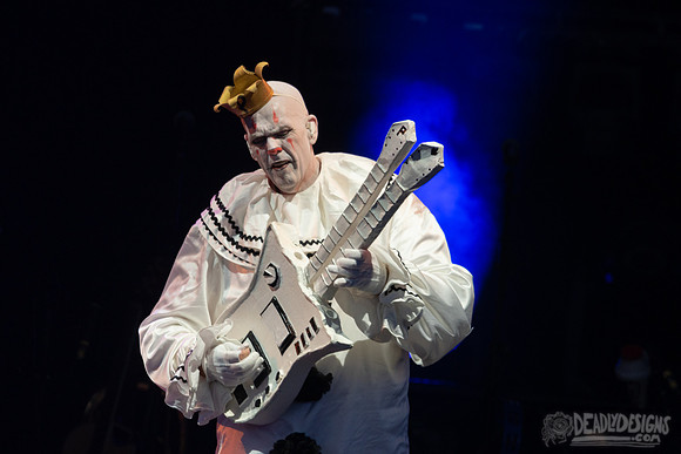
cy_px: 226
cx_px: 391
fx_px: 17377
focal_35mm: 918
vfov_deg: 1.5
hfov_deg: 2.2
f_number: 6.3
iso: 1000
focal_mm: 600
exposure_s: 1/500
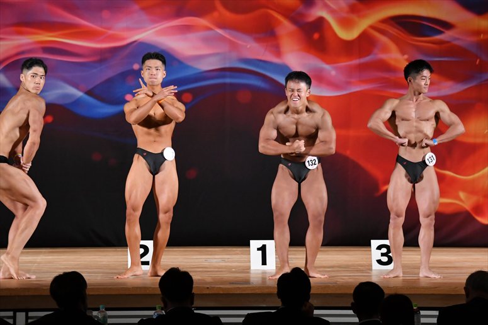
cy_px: 162
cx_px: 244
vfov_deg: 7.5
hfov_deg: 11.2
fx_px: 2479
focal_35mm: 183
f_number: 5.6
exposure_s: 1/400
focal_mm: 122
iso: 3200
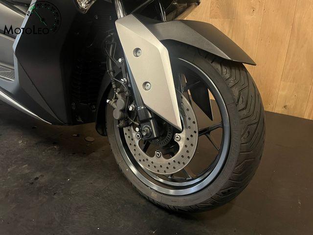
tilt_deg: -23.9
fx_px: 235
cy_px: 118
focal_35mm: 26
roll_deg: -0.6
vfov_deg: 53.1
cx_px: 156
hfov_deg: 67.3
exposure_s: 1/25
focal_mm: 5.1
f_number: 1.6
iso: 500
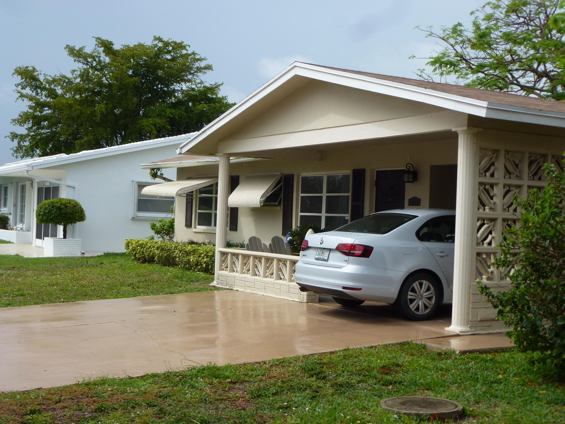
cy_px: 212
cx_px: 282
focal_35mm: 49
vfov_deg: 29.7
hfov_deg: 38.9
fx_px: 800
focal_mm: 8.7
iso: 100
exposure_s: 1/500
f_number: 4.1
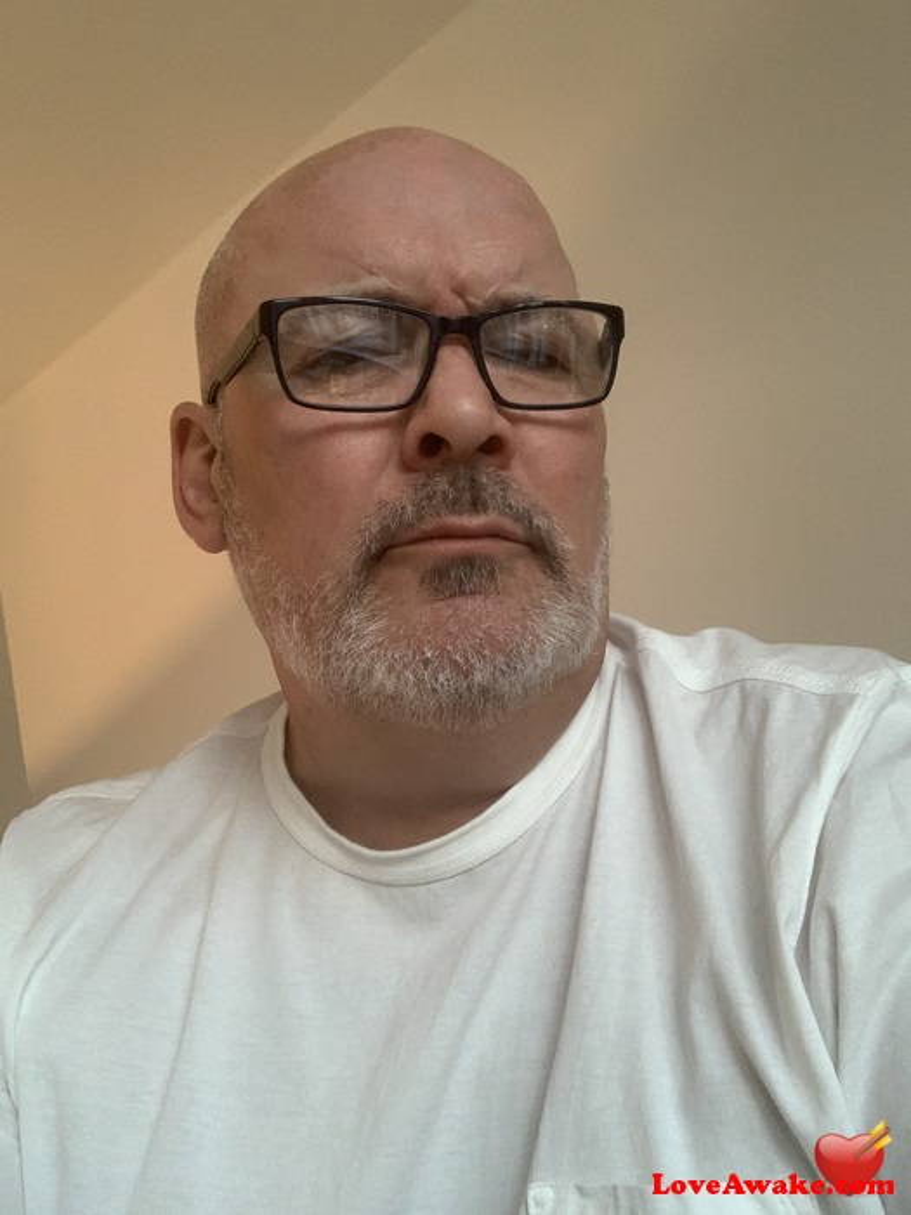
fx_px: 1123
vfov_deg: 56.8
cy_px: 608
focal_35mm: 32
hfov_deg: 44.2
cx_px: 456
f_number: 2.2
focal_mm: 2.87
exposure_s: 1/33
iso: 250
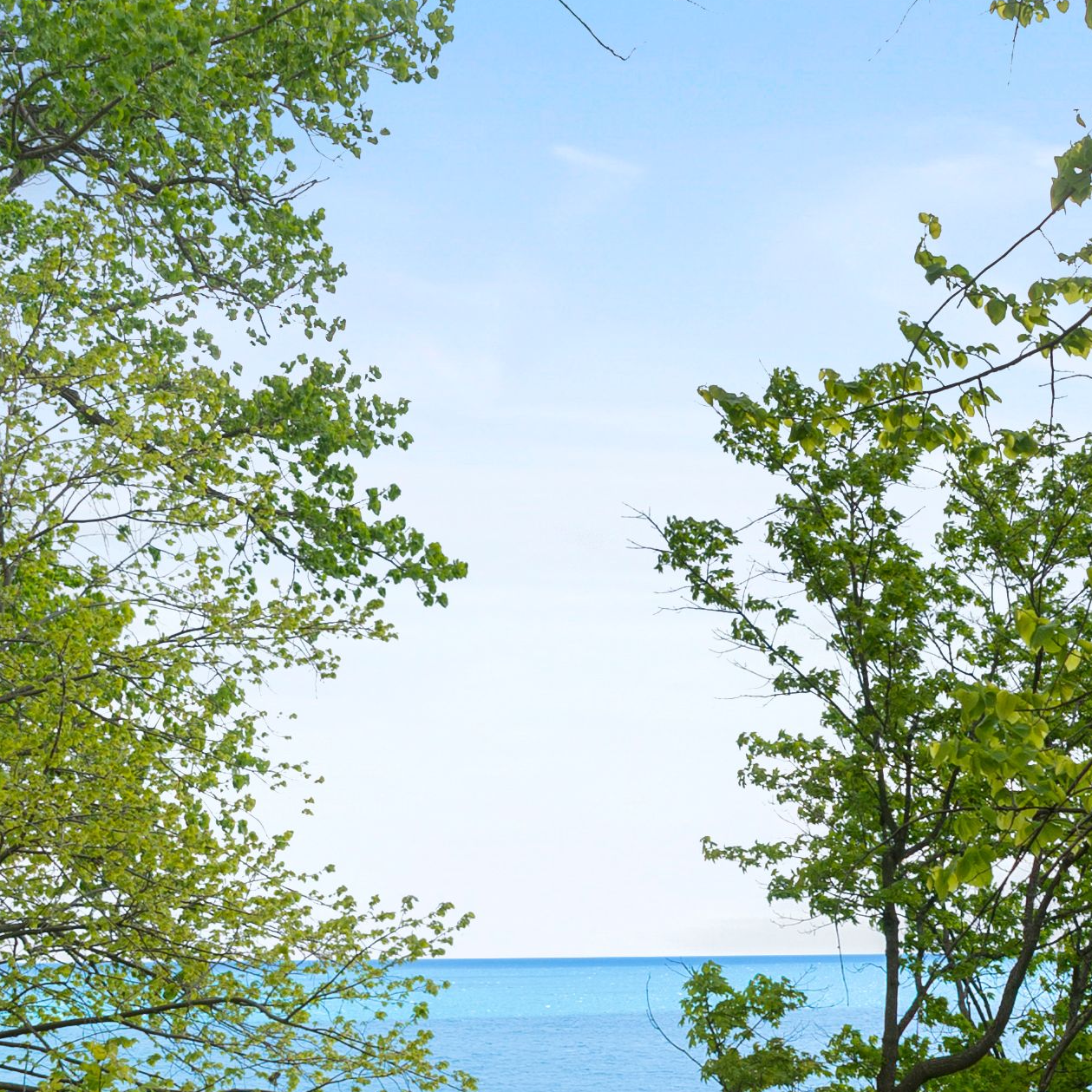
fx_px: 3176
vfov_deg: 19.5
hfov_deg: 19.5
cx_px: 513
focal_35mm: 89
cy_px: 605
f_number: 8
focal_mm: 31
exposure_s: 1/400
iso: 400
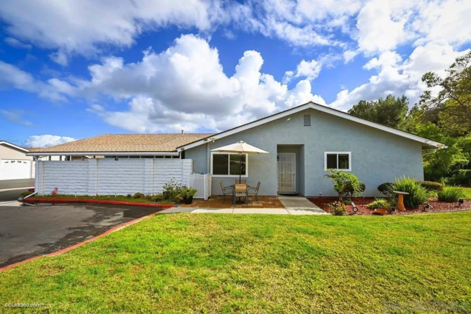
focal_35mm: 14
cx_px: 236
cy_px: 157
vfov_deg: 81.2
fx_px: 183
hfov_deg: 104.3
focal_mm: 14
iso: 200
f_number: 6.3
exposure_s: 1/1250
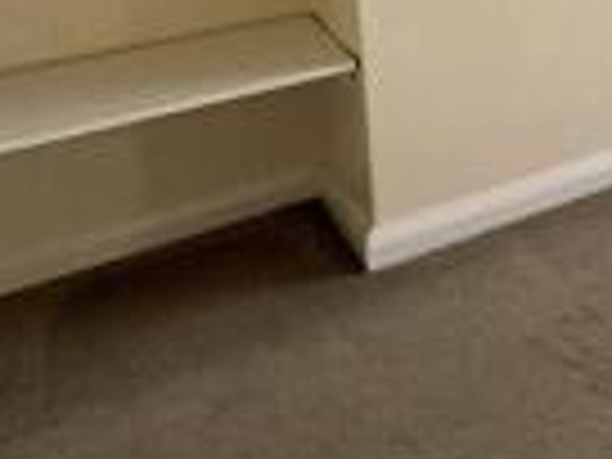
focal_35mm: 60
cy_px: -259
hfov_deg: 17.8
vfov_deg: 20.4
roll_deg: +0.1
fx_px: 1061
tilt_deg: -5.3
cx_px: 1298
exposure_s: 1/321
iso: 64
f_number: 2.2
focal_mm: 2.22
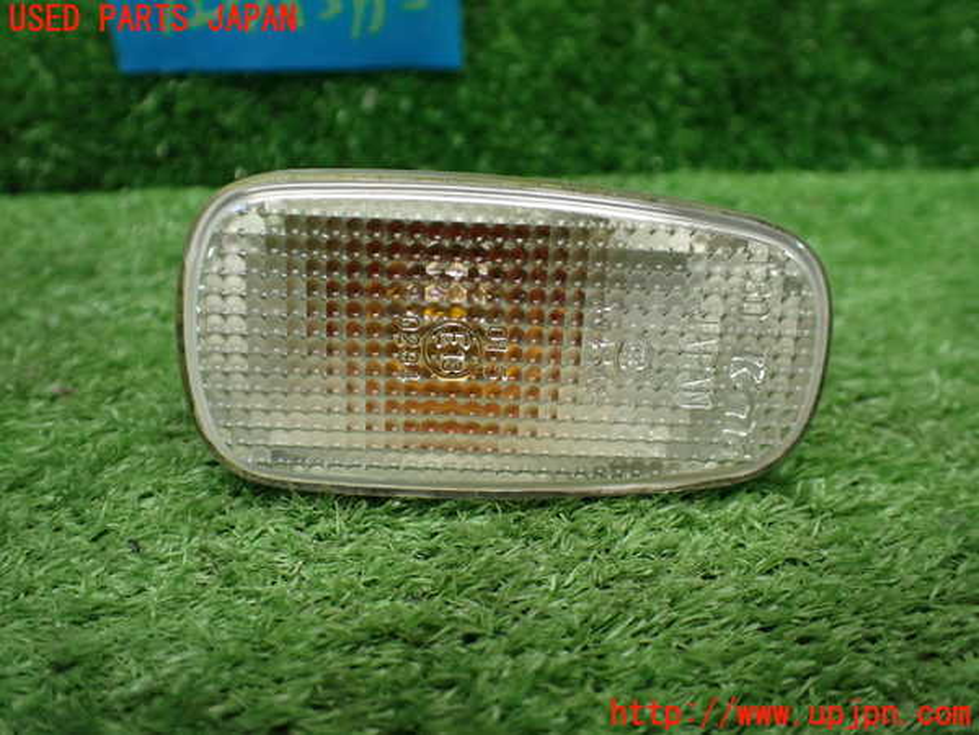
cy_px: 368
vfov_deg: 46.8
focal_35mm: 30
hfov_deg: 60.0
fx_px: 848
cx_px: 490
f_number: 2.3
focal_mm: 5.4
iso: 500
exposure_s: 1/125
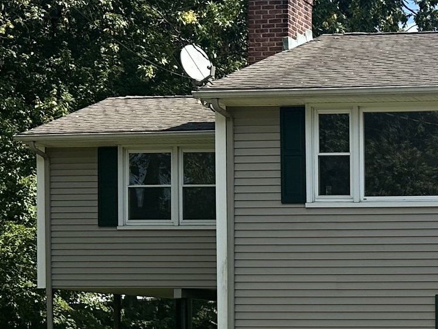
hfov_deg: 17.9
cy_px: 373
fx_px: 1253
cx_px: 638
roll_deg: -0.2
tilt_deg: -1.7
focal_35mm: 99
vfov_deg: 14.6
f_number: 1.78
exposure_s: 1/2809
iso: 80
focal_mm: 6.86
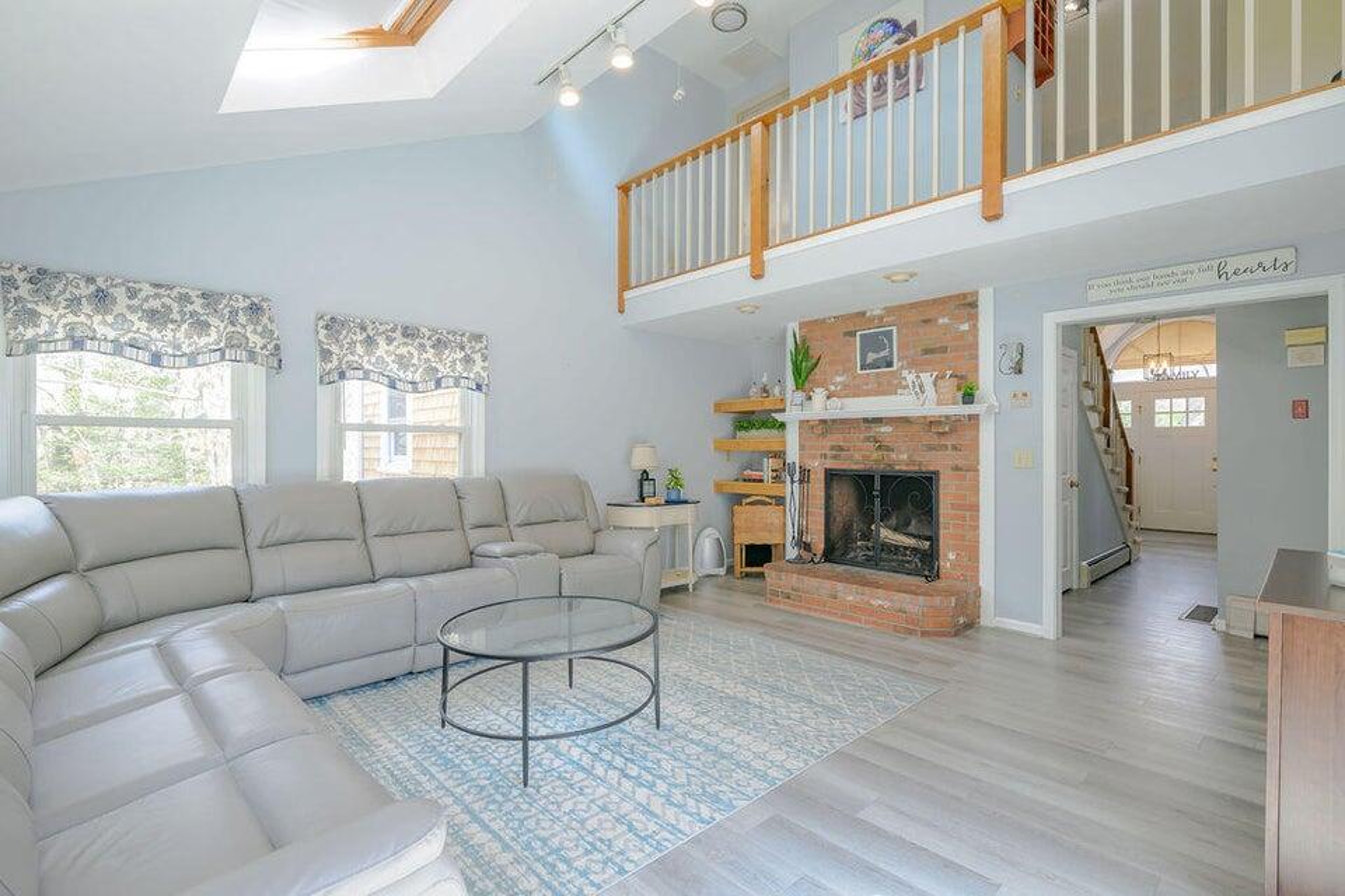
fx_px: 635
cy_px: 448
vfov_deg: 70.4
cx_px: 672
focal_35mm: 17
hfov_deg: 93.3
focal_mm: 17
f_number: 8
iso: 320
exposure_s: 1/40
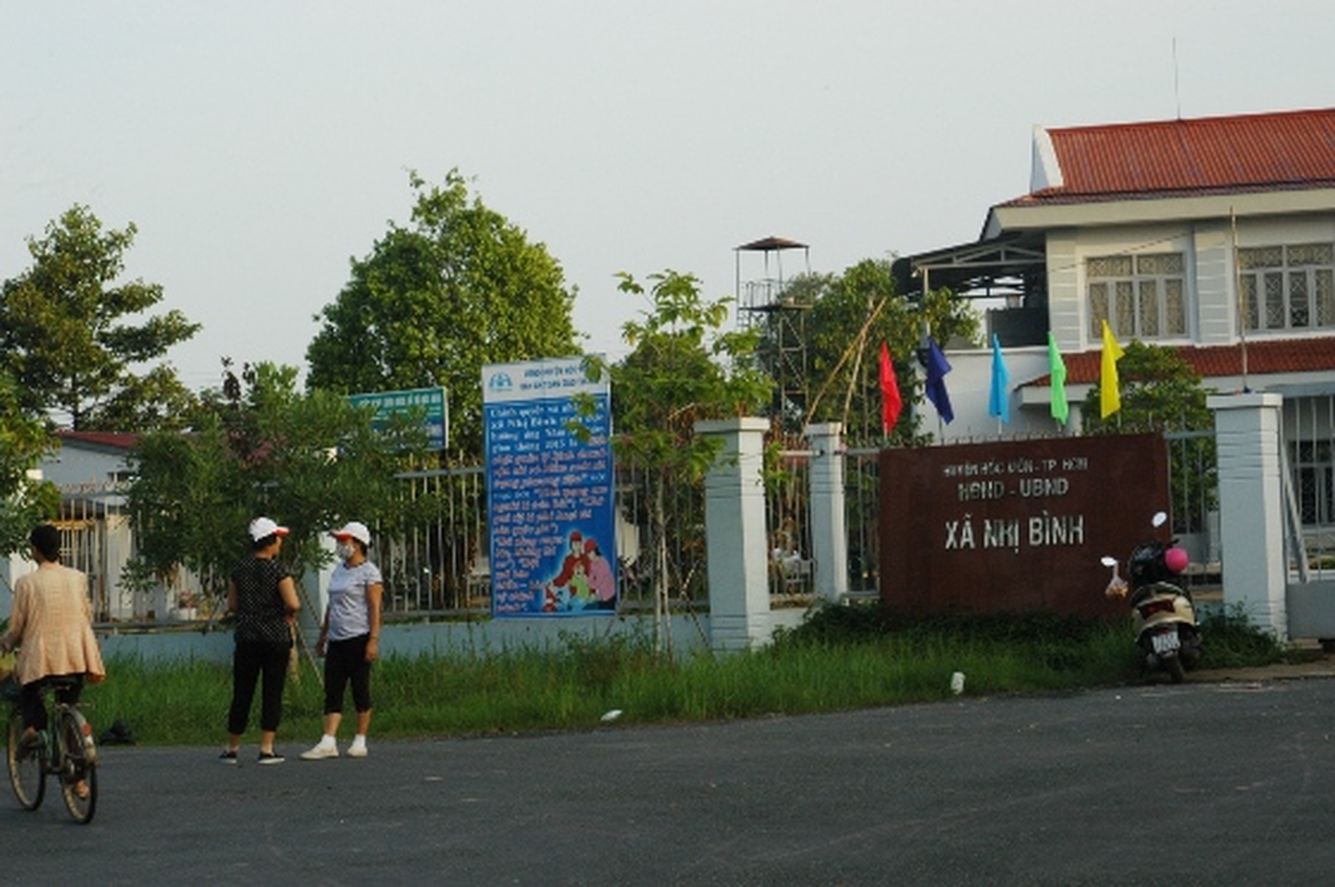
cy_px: 444
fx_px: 3056
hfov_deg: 24.6
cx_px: 668
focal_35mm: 82
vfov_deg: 16.5
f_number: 8
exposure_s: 1/250
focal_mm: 55
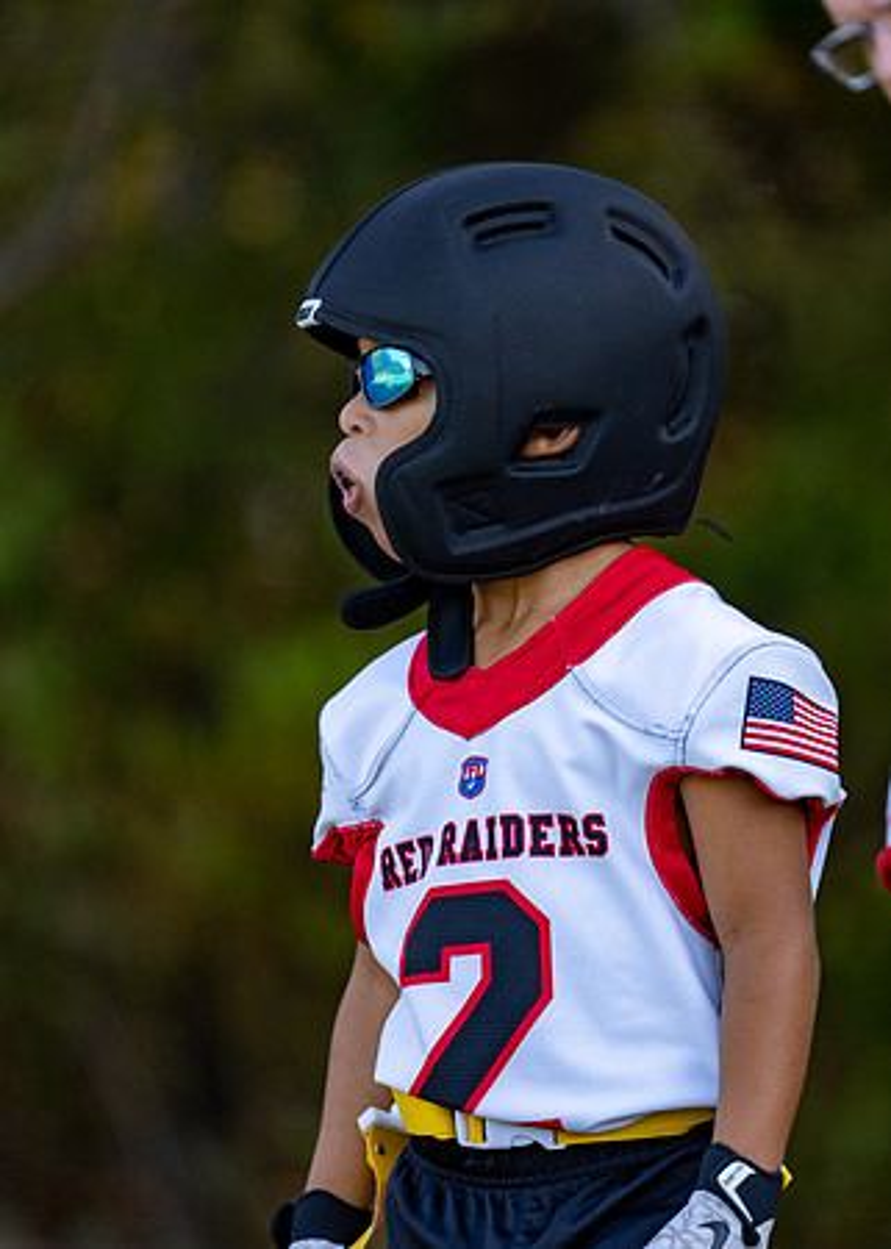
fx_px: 10129
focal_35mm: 286
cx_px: 515
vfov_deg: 7.1
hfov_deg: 5.0
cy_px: 623
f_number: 2.8
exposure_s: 1/1000
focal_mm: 194
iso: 200
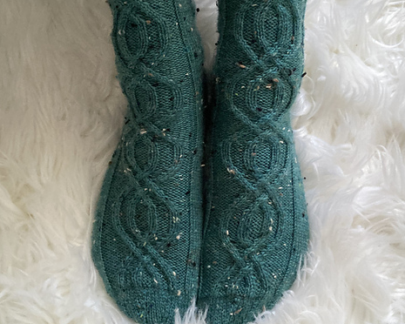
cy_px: 149
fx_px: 515
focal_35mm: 43
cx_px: 225
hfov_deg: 42.8
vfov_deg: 34.9
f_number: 2.2
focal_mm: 2.87
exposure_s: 1/29
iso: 640
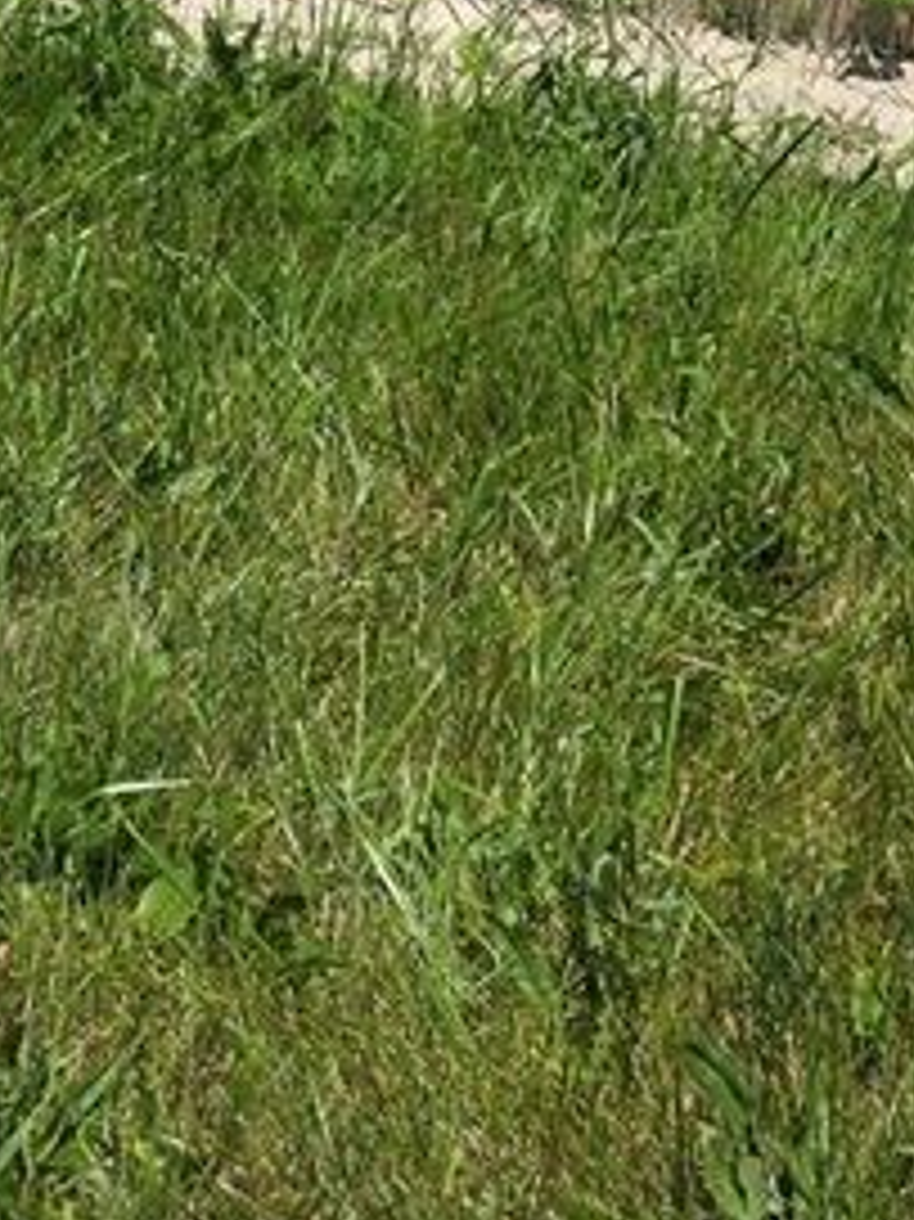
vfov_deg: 14.7
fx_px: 4087
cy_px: -1029
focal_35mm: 116
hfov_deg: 12.7
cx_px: 302
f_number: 1.7
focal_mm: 6.3
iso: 80
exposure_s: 1/7061
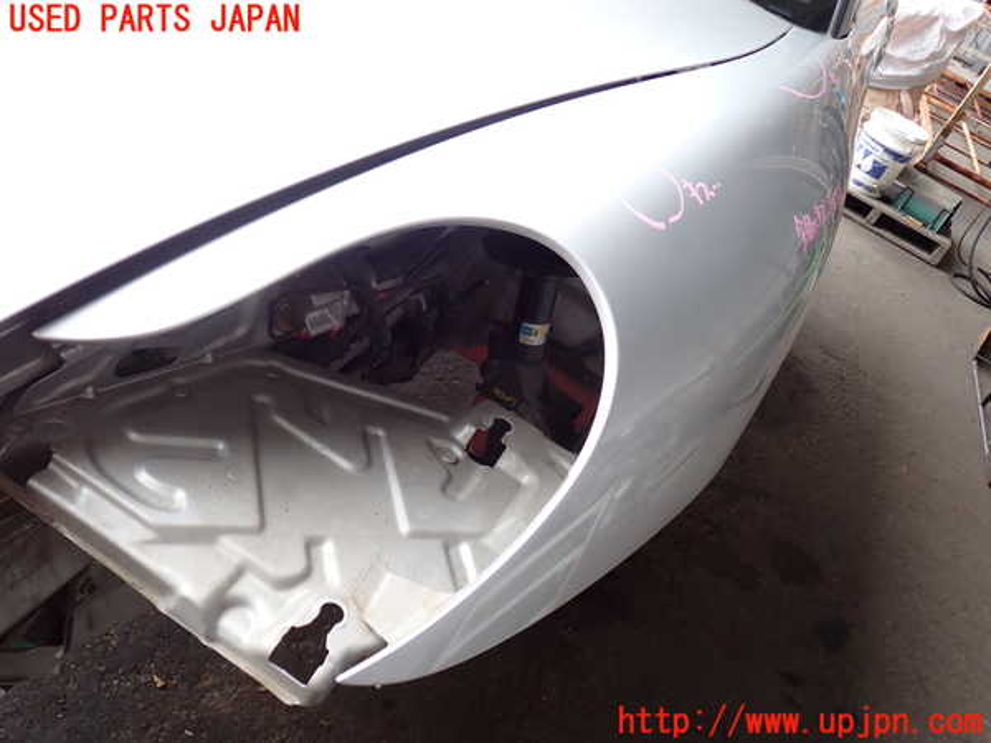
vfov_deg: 46.8
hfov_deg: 60.0
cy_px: 372
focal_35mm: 30
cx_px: 496
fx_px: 859
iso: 100
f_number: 2.3
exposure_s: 1/80
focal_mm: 5.4
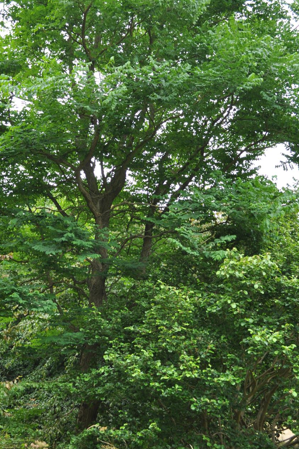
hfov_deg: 24.5
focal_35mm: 55
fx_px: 687
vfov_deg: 36.3
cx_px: 109
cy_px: 214
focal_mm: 22
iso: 200
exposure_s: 1/125
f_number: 6.3
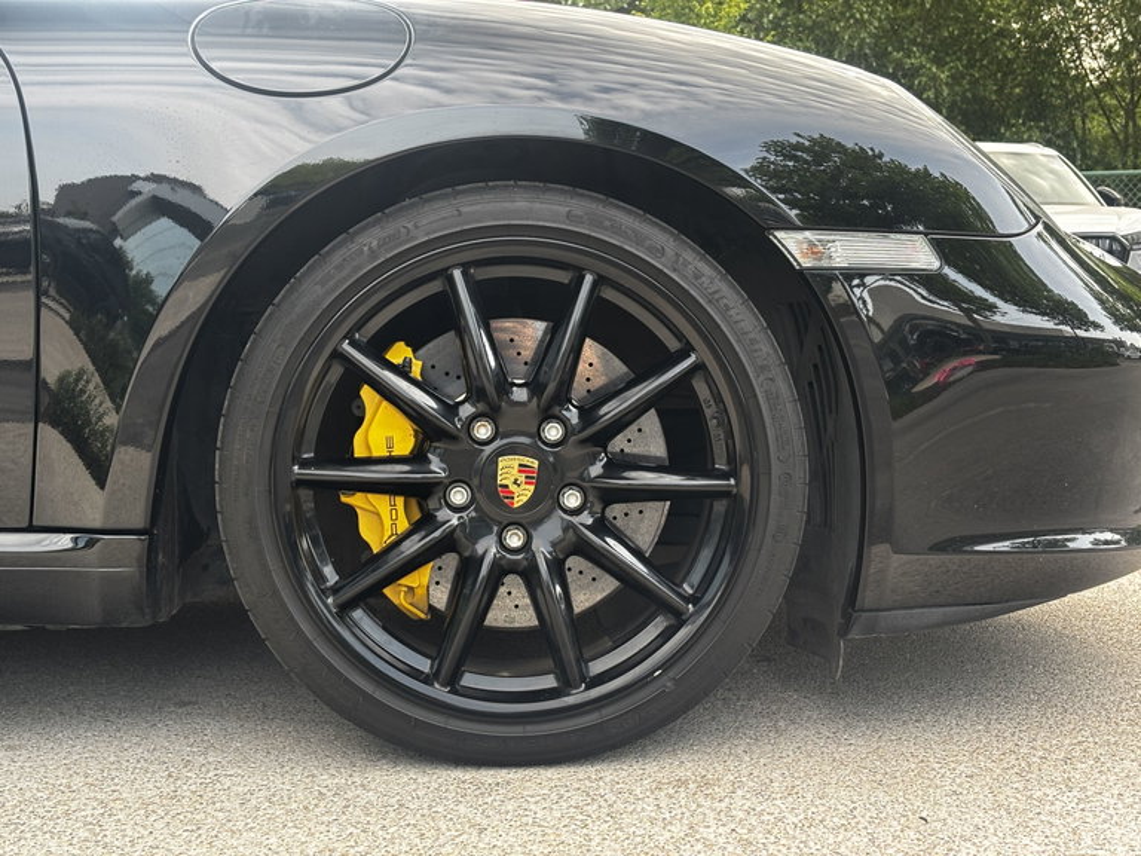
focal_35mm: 52
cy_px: 428
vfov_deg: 28.0
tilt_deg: -3.3
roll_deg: +0.6
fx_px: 1714
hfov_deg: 36.8
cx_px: 570
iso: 50
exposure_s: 1/102
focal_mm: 5.96
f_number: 1.6
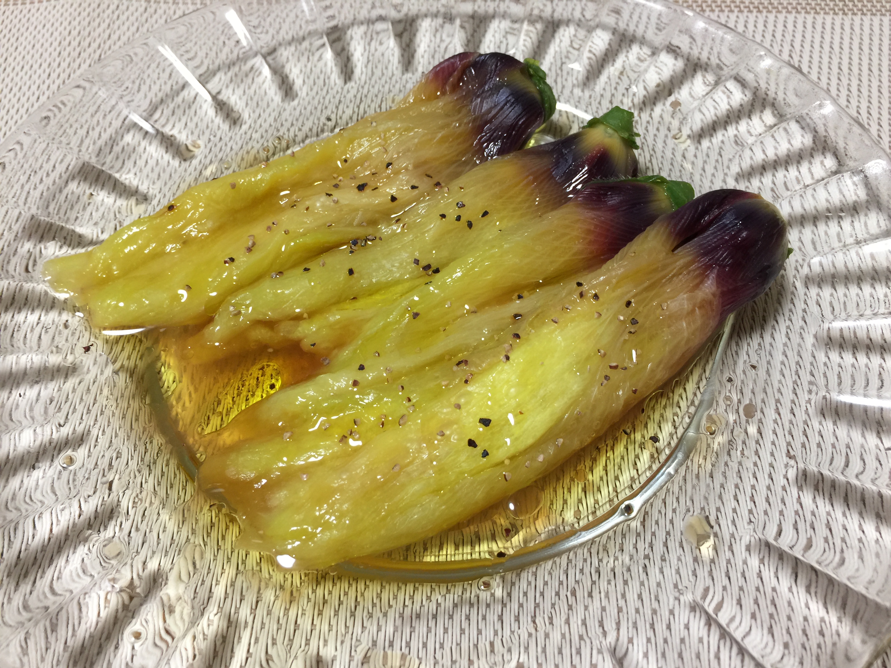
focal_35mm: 29
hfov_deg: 61.7
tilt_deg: -55.2
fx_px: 746
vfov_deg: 48.2
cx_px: 446
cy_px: 334
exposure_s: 1/15
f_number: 2.2
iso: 40
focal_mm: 4.15
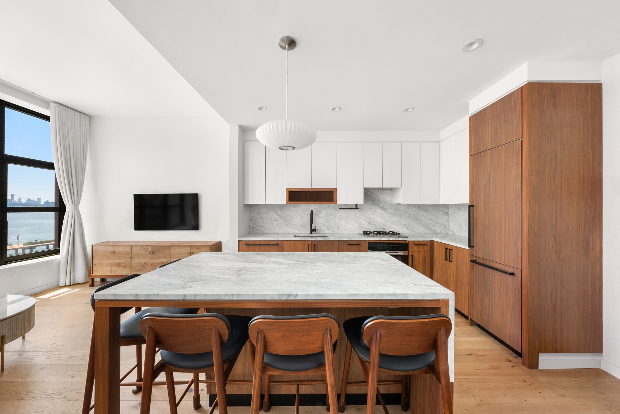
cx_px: 310
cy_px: 207
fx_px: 224
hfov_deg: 108.3
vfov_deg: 85.4
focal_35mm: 13
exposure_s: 1/3
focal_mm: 13
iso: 800
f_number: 20
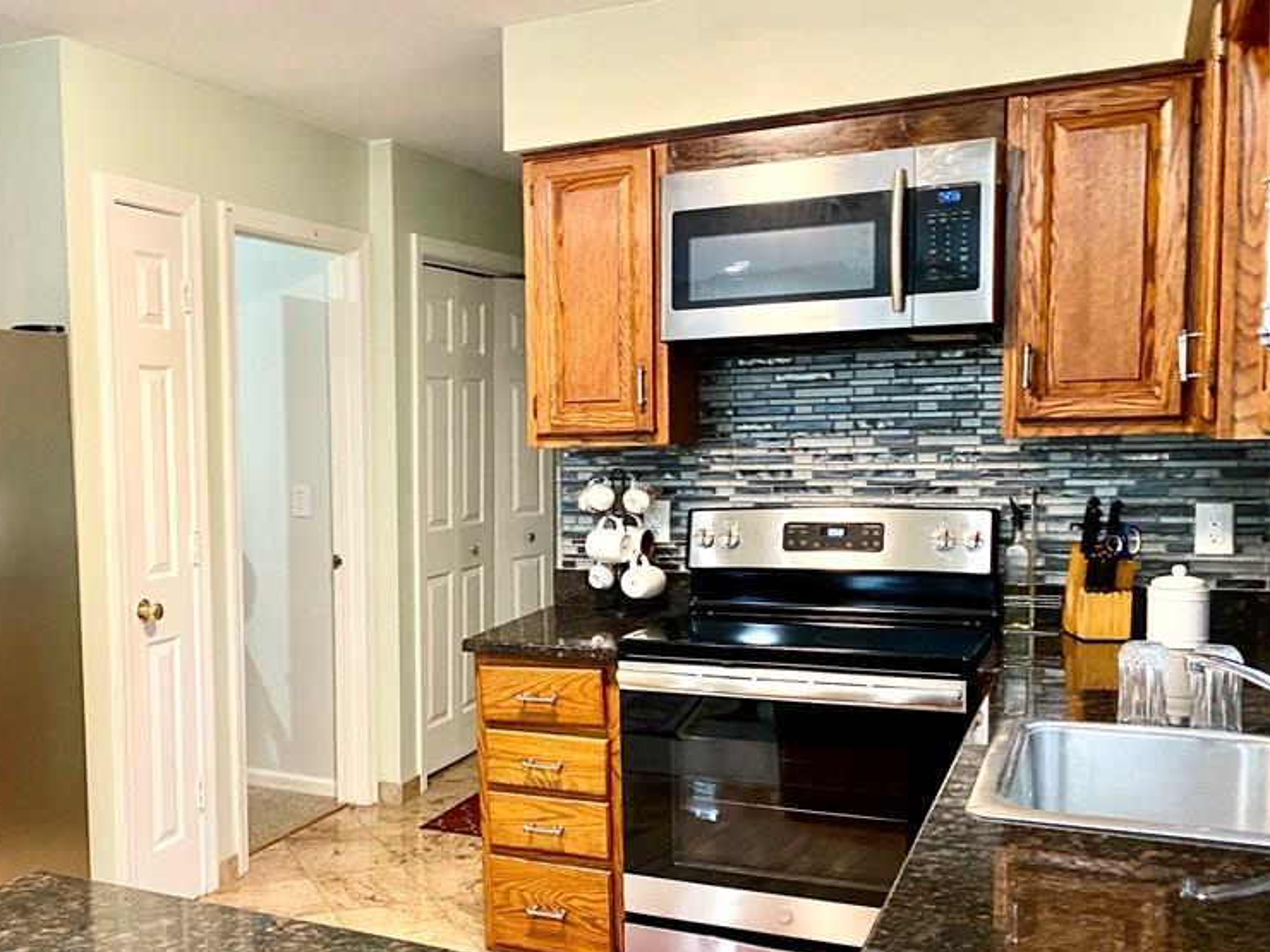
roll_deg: +0.9
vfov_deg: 39.6
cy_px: 549
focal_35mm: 36
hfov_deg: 50.3
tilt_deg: -6.5
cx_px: 414
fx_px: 1321
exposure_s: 1/60
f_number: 1.8
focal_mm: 4.25
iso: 400
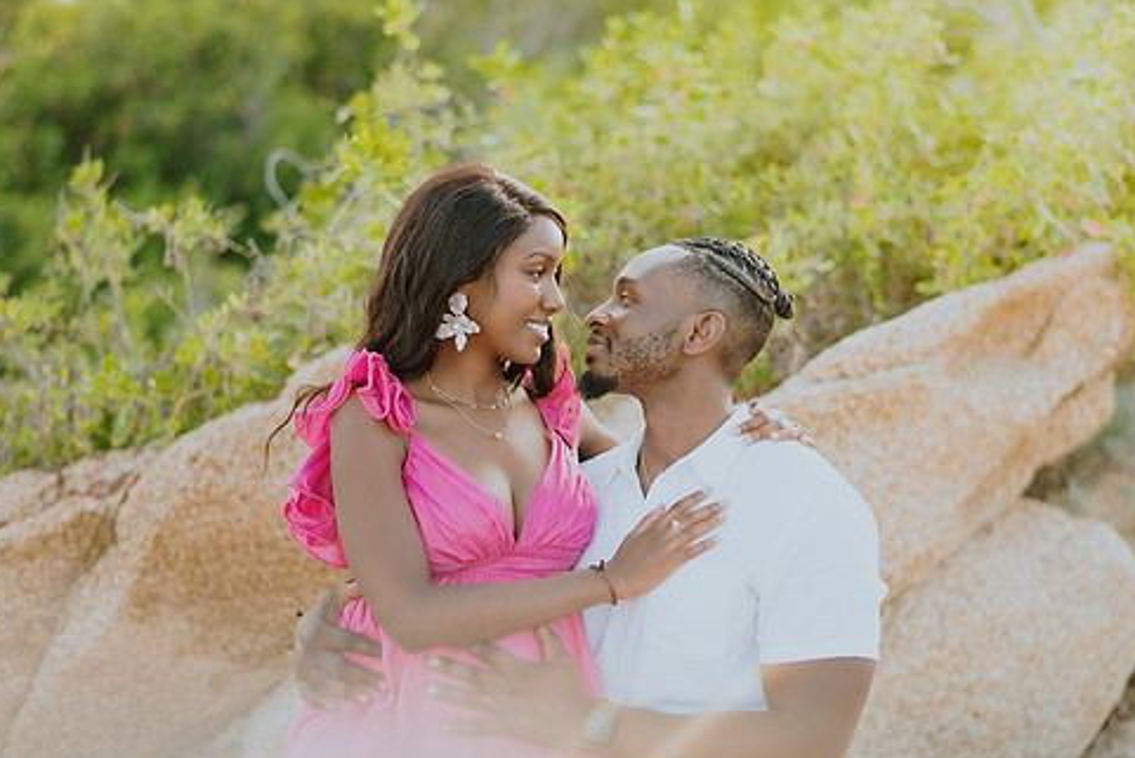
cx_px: 632
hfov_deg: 28.8
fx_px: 2207
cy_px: 450
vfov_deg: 19.5
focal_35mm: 70
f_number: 1.8
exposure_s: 1/640
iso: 100
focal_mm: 58
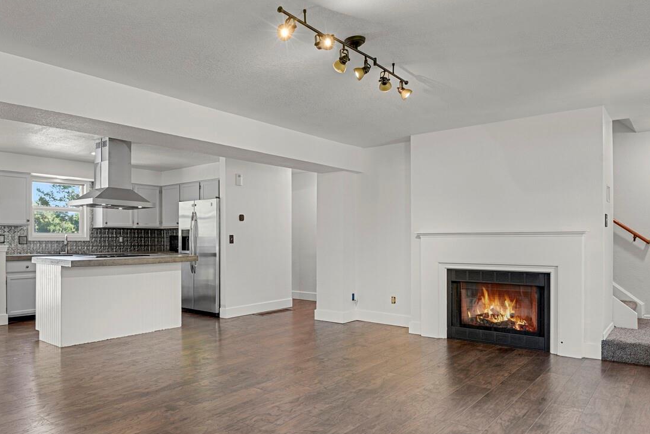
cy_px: 235
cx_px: 227
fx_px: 451
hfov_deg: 69.8
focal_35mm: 25
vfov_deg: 51.2
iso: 250
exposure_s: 2.5
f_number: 8
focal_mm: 17
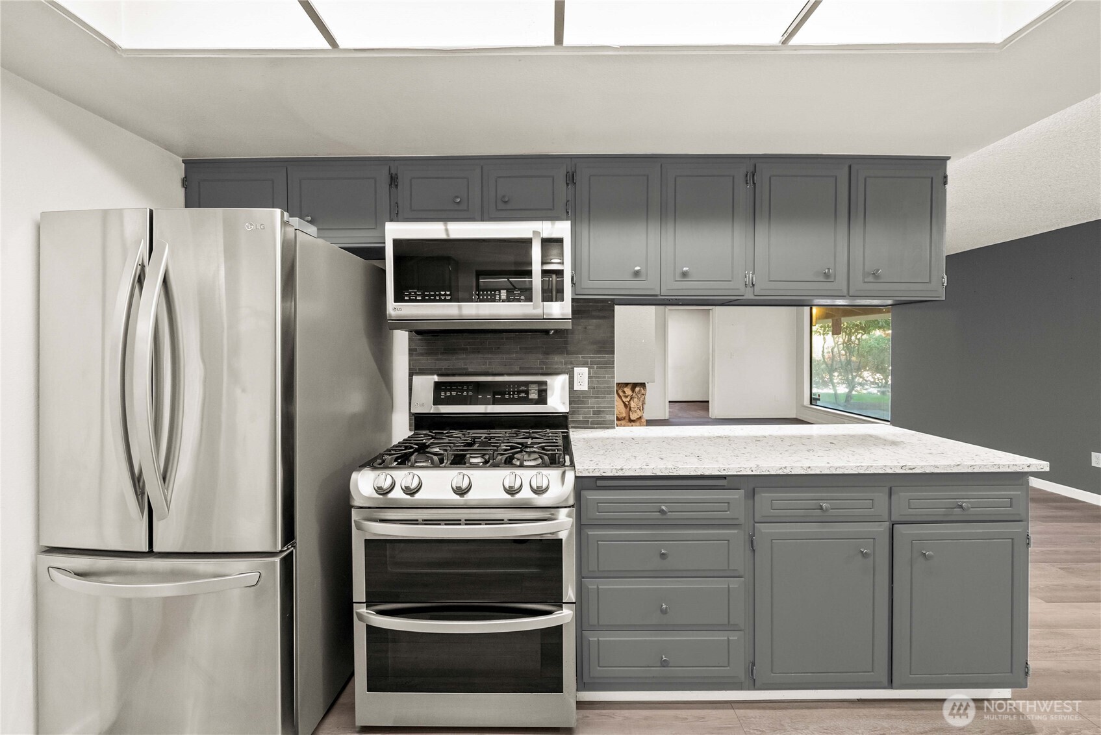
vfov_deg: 90.1
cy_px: 368
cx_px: 550
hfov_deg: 112.6
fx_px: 367
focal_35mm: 12
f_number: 7.1
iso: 6400
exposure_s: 1/6
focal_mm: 12
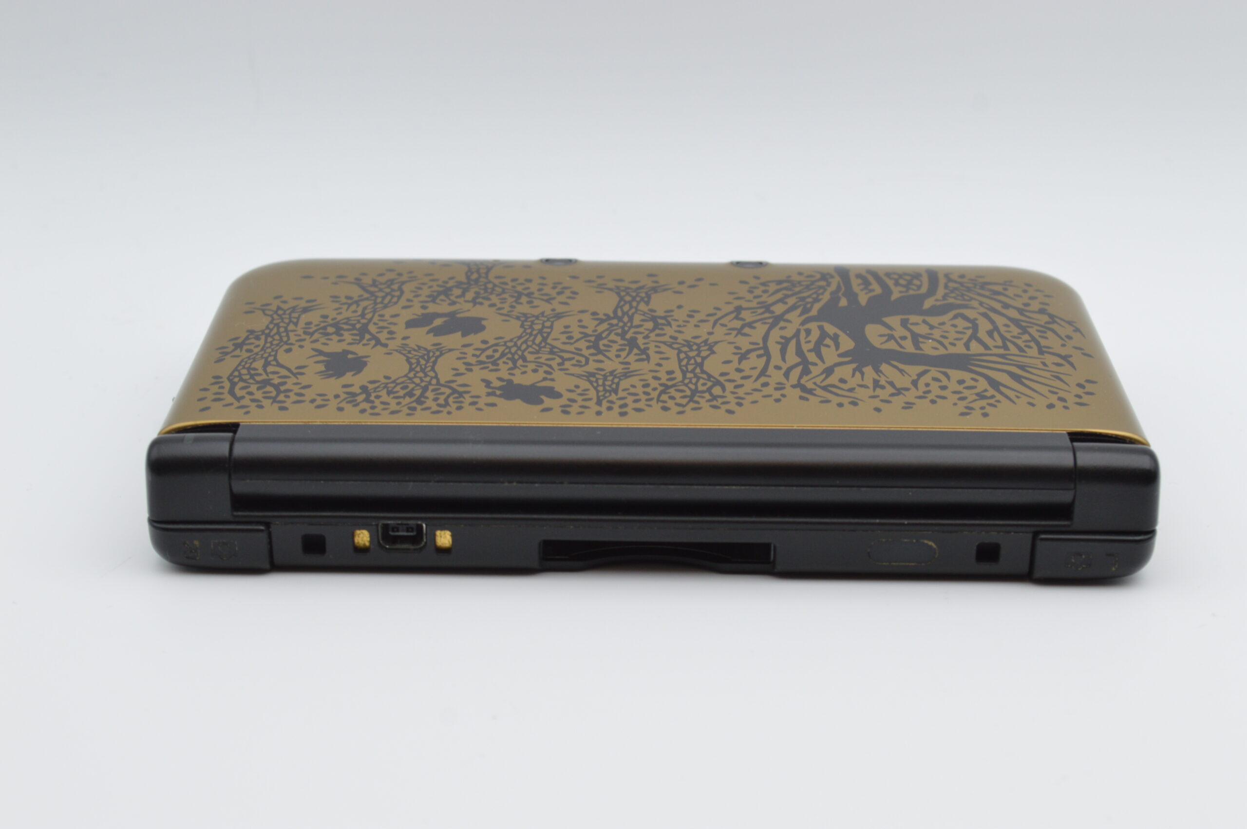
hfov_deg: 29.9
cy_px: 414
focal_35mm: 68
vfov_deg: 20.1
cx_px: 624
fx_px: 2336
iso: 400
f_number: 8
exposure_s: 1/100
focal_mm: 45
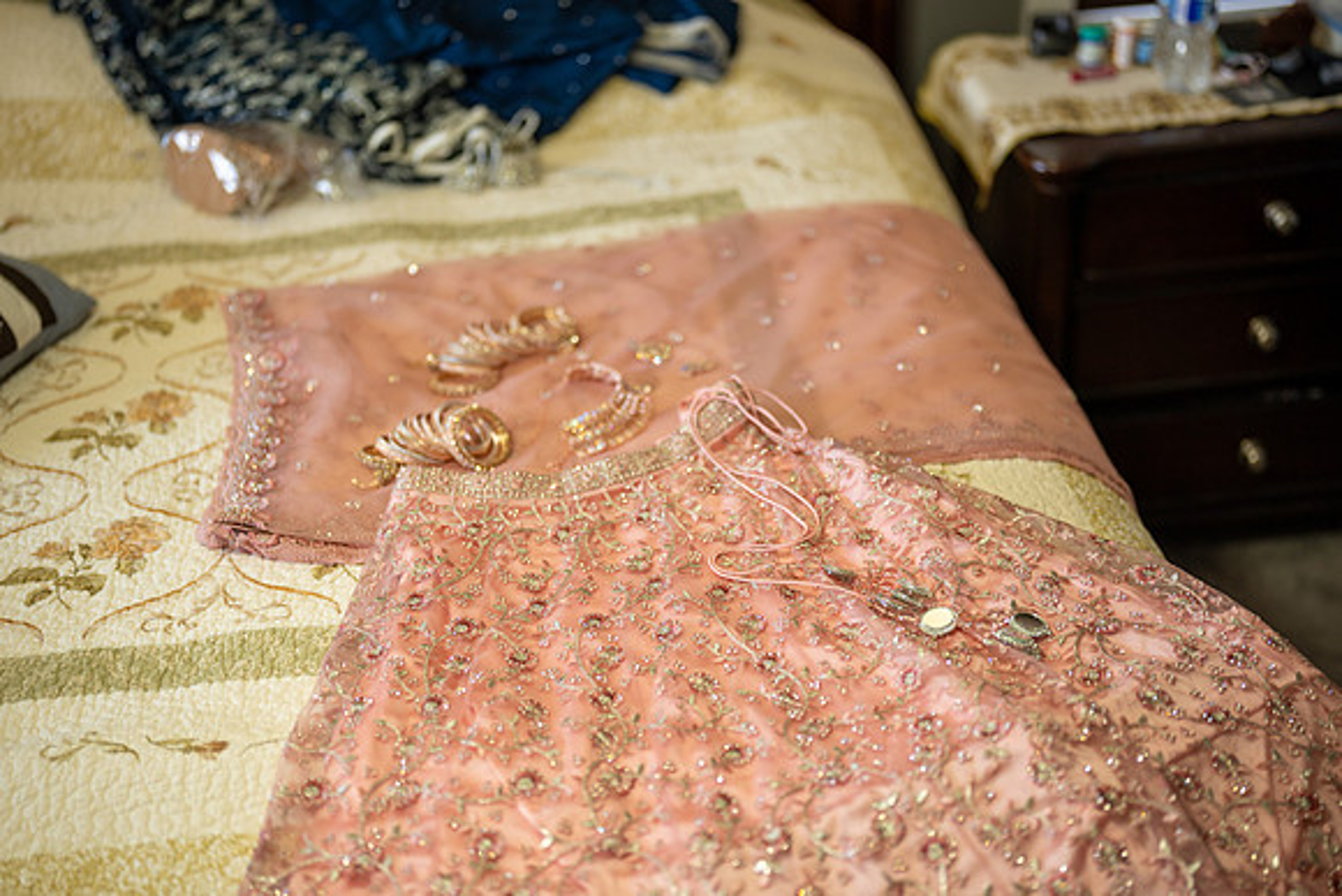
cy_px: 448
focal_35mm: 50
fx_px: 1864
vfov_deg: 27.0
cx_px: 671
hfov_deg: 39.6
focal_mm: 50
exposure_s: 1/160
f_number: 1.4
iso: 160
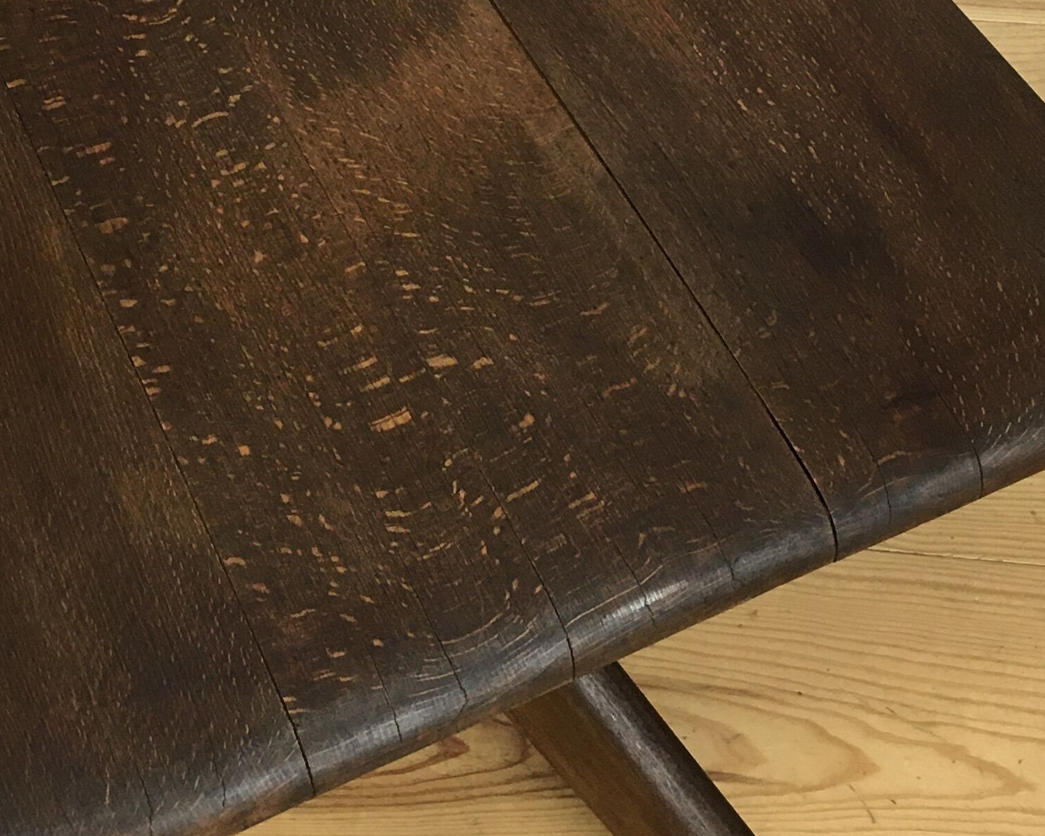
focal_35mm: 76
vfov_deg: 19.3
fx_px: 2350
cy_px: -81
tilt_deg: -49.3
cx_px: 333
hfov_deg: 24.9
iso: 50
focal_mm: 4.15
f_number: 2.2
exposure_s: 1/33
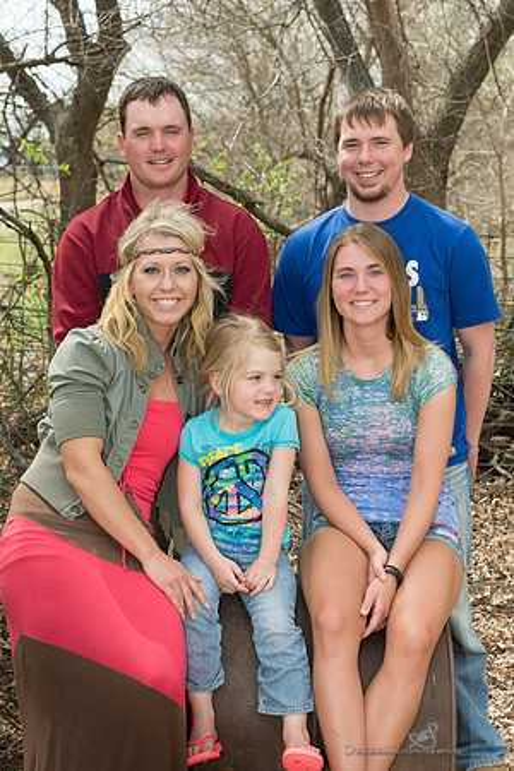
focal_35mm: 40
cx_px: 257
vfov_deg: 48.5
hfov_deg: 33.4
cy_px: 386
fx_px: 857
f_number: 4.5
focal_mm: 40
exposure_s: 1/250
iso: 100
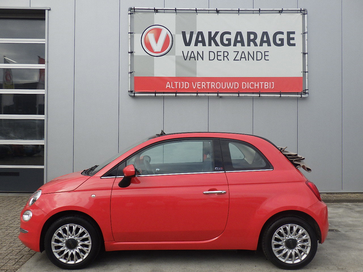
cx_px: 182
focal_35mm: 34
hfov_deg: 54.0
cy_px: 136
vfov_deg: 41.8
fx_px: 357
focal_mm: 6.1
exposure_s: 1/320
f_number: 4.6
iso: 125
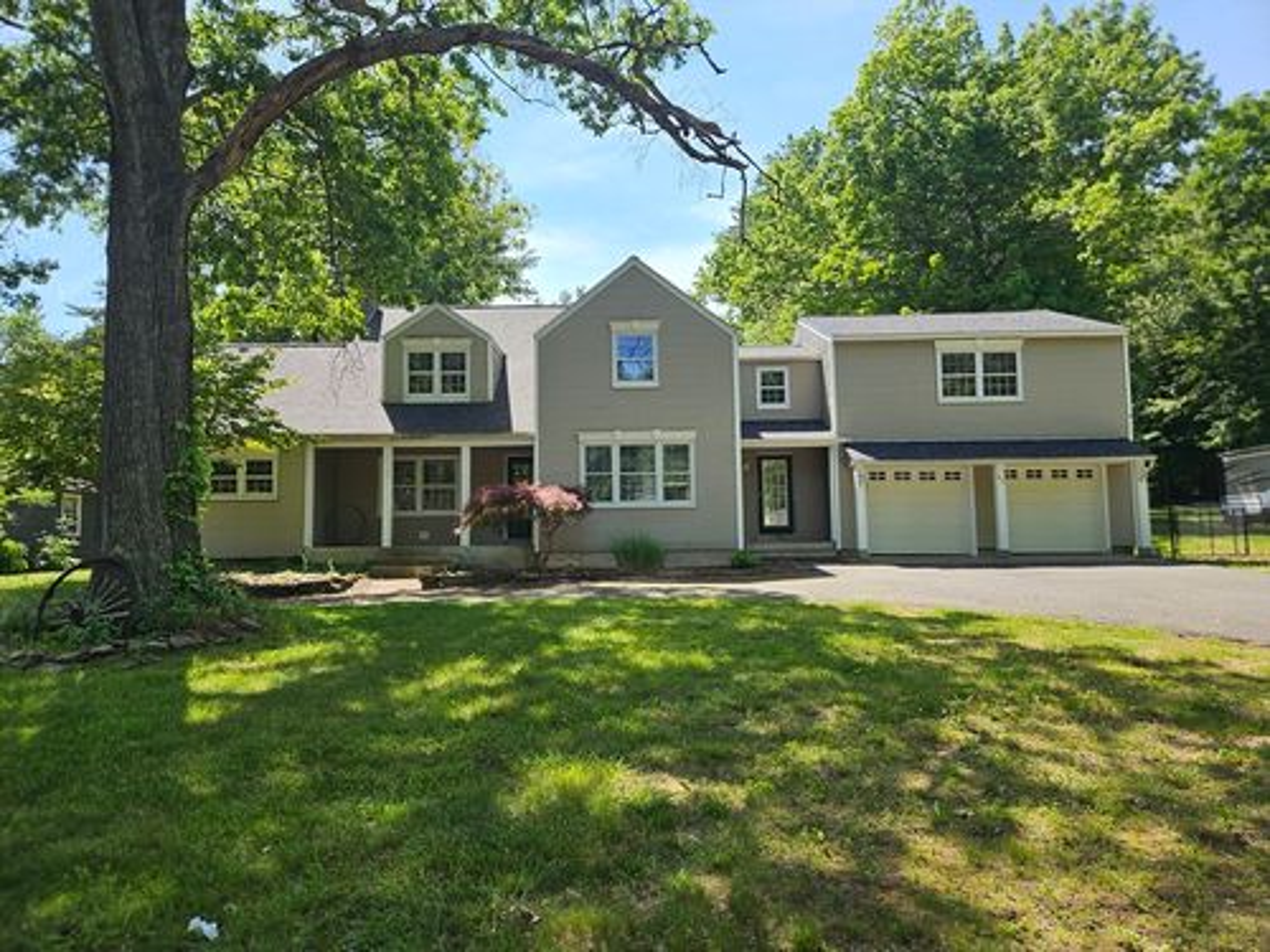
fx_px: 844
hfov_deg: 73.9
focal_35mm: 23
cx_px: 635
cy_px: 476
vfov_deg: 58.9
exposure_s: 1/756
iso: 25
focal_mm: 5.4
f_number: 1.8
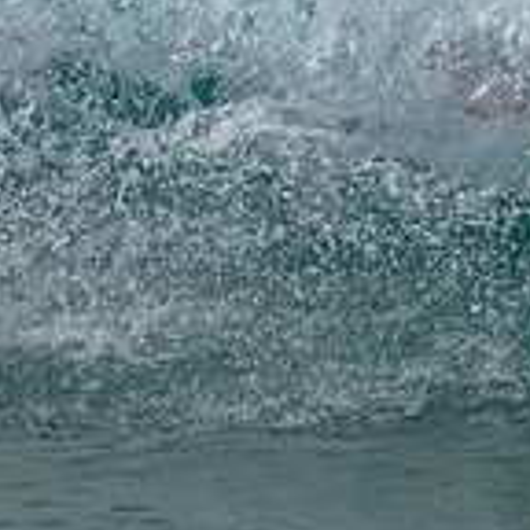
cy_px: -220
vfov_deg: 0.5
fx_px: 65149
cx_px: 982
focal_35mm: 3761
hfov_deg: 0.5
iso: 360
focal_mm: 800
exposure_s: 1/2000
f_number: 6.3
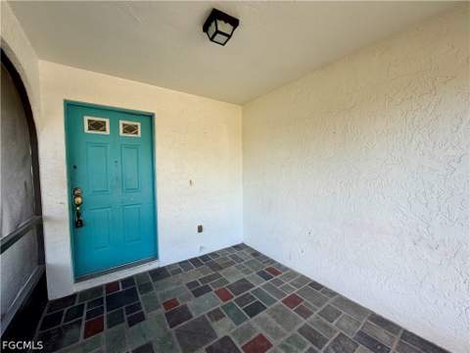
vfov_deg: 85.7
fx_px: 190
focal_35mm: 14
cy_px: 176
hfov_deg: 102.1
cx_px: 235
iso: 64
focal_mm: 2.22
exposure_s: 1/121
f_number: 2.2
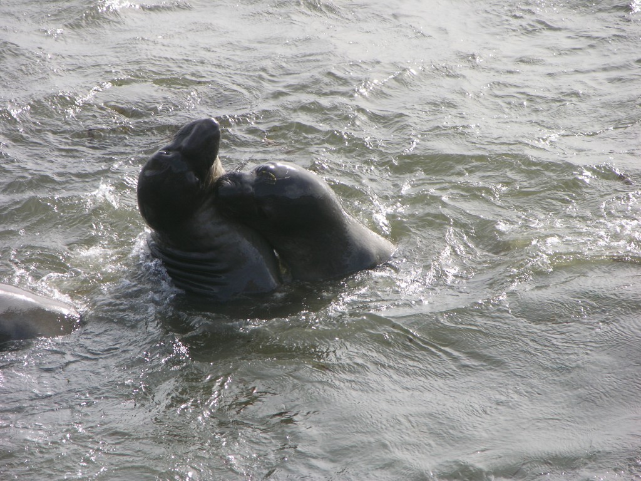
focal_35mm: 280
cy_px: 240
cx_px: 320
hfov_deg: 7.1
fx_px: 5185
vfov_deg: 5.3
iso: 50
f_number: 4.7
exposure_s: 1/170
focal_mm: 71.2
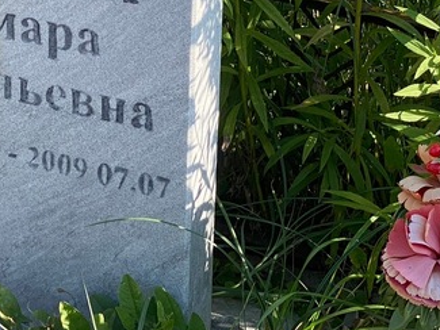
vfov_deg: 11.5
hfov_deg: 15.2
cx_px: 22
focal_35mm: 128
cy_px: 34
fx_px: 1628
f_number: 2
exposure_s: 1/406
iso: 20
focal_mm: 6
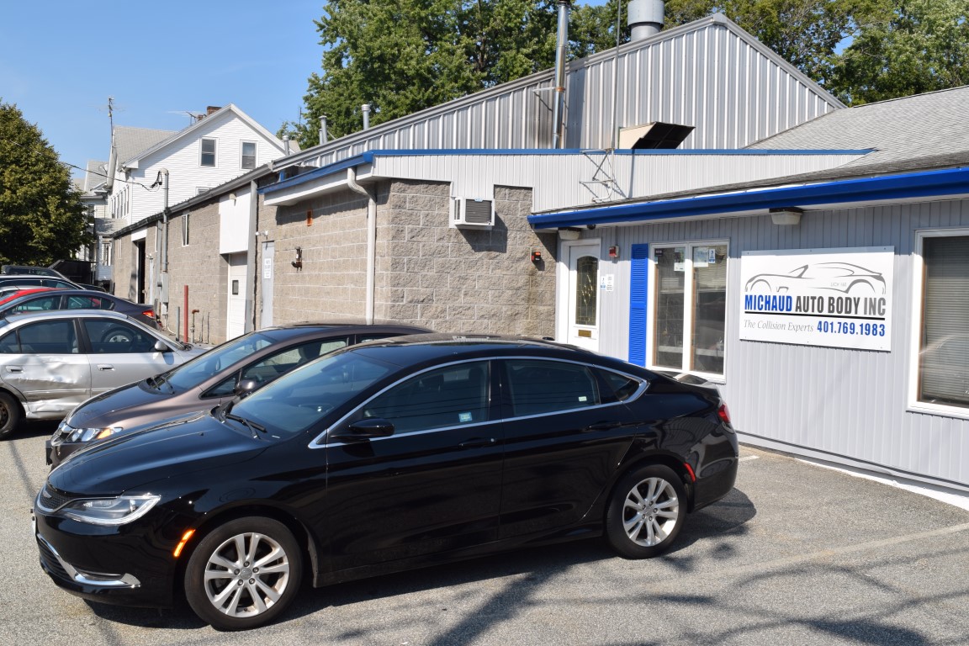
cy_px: 323
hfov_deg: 53.1
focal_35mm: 36
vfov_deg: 36.9
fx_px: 969
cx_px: 484
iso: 100
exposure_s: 1/200
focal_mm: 24
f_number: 10
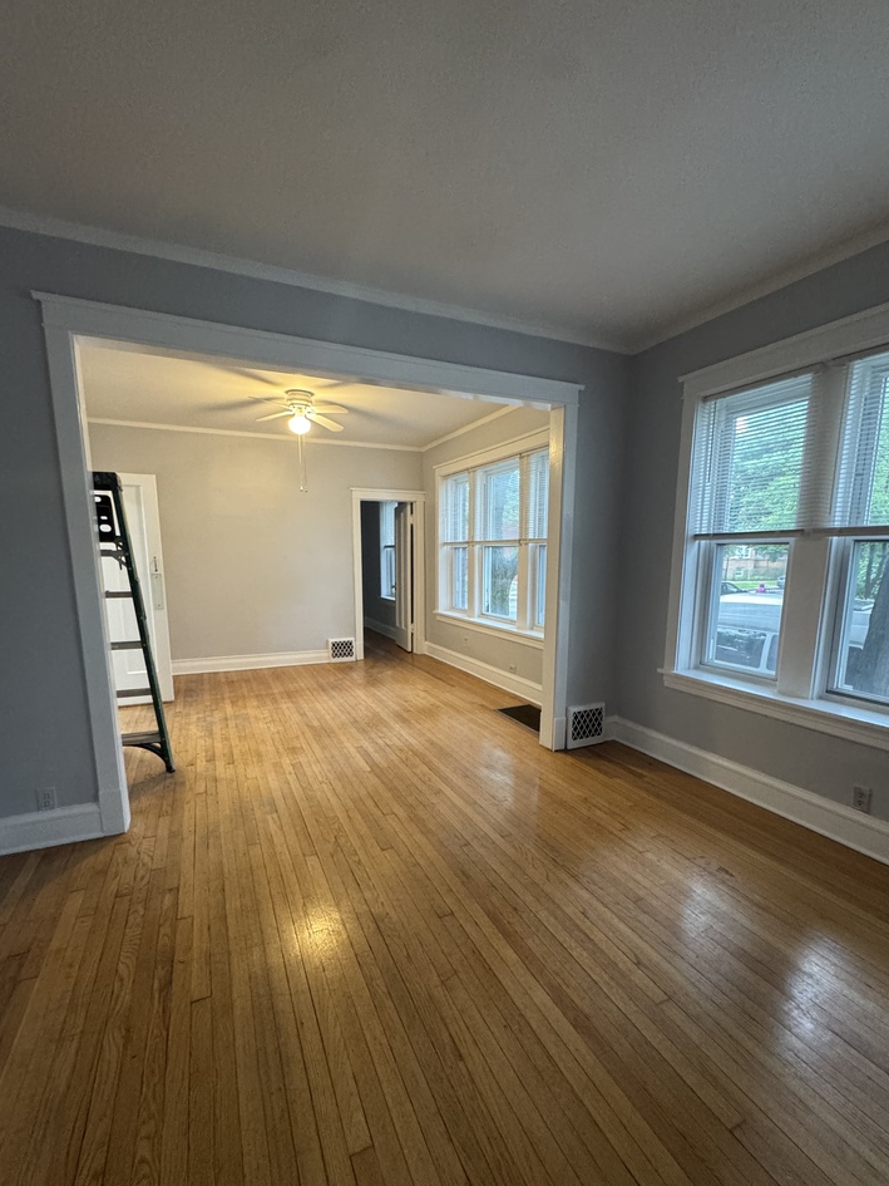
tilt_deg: -10.3
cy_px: 648
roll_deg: +0.6
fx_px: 548
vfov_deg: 94.2
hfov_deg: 78.1
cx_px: 453
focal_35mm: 16
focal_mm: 2.22
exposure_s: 1/60
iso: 640
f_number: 2.2
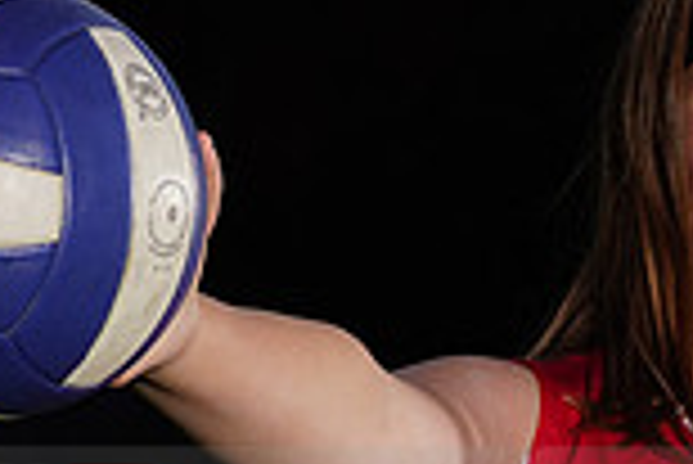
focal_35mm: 643
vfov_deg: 2.1
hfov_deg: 3.2
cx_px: 518
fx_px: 12389
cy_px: 507
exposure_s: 1/125
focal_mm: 171
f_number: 10
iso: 400
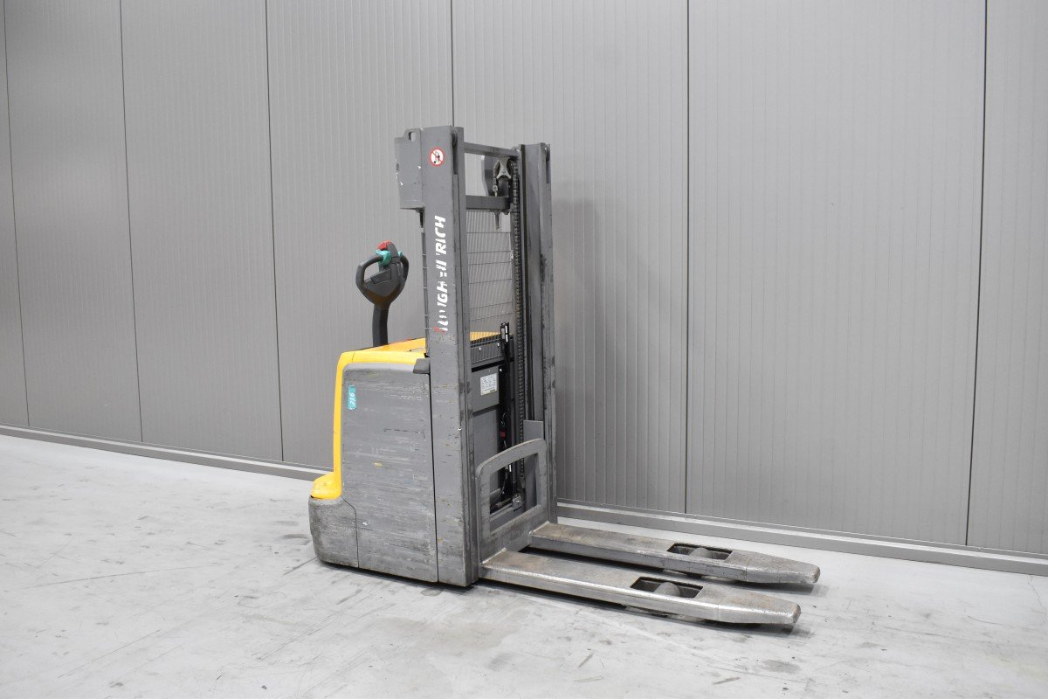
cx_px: 524
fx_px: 873
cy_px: 350
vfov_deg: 43.6
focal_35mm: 30
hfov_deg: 61.9
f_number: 5
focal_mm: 20
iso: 1600
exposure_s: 1/30
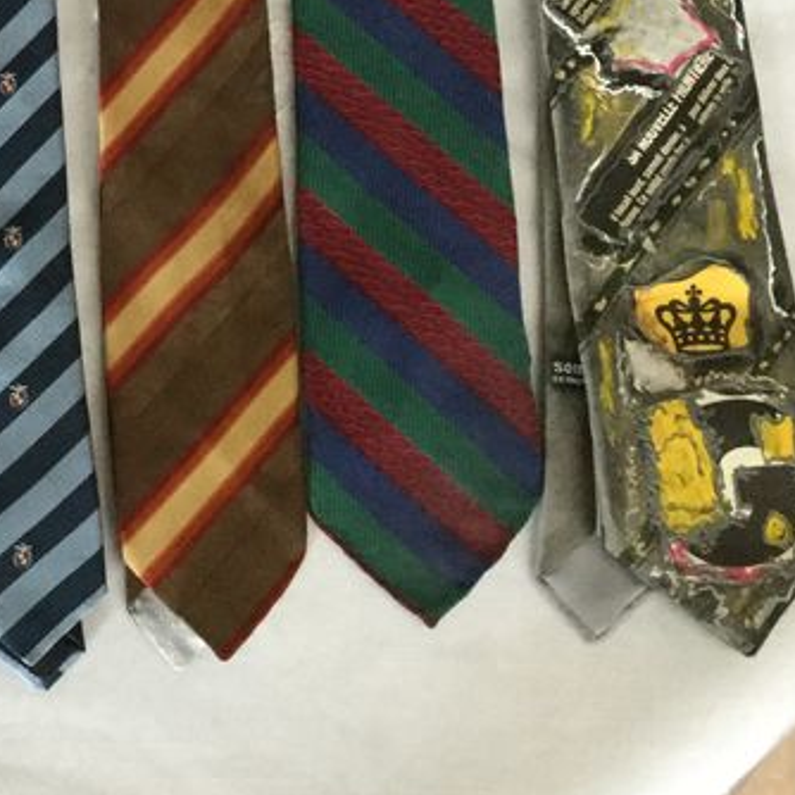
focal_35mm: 82
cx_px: -350
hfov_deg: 18.9
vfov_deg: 20.4
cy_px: -5
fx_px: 2131
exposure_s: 1/20
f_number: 2.4
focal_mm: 3.3
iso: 200
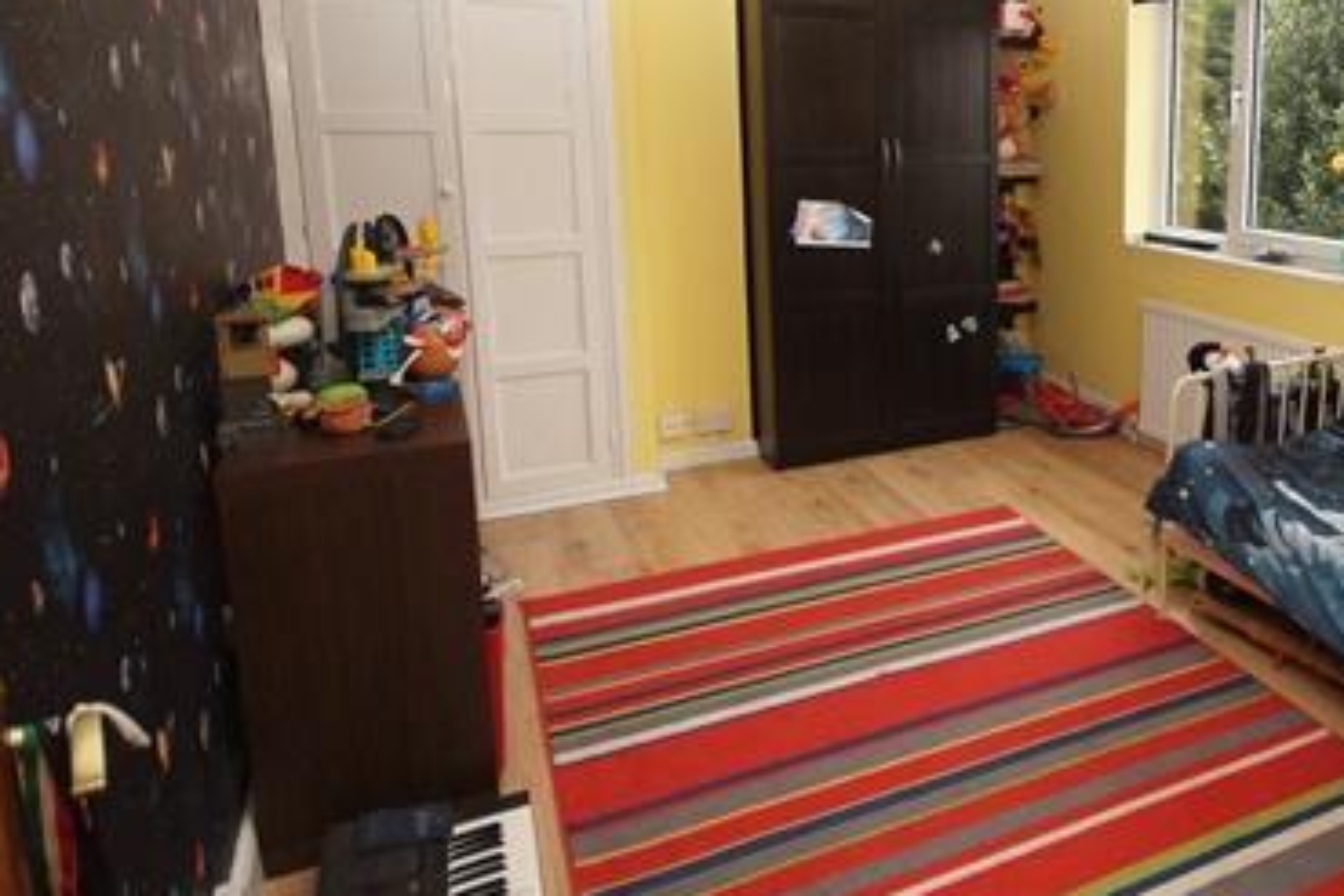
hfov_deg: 64.9
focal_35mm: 26
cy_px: 273
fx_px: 971
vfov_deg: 48.4
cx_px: 1020
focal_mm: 10
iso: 800
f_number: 5
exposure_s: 1/60
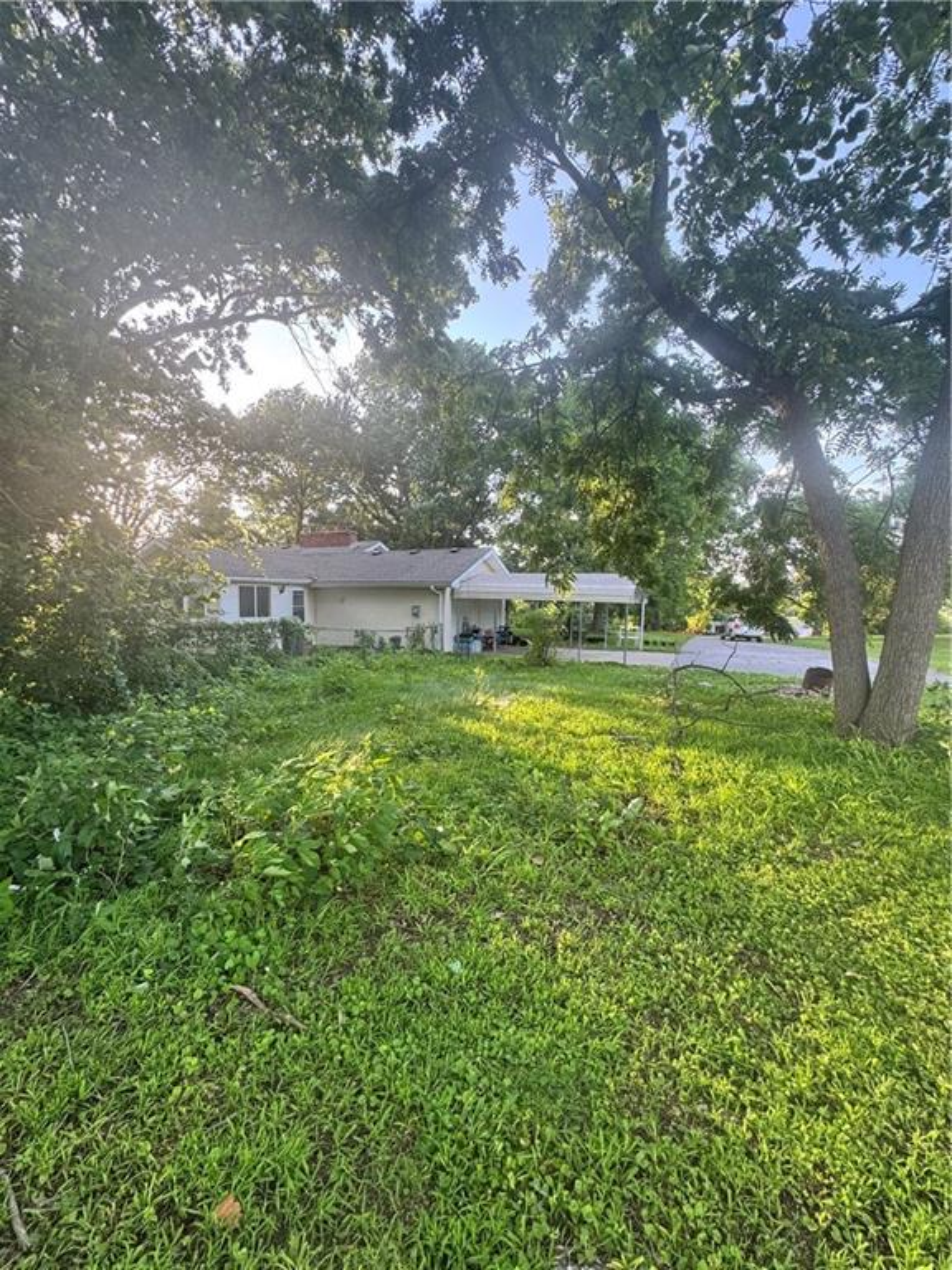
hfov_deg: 85.7
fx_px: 513
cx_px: 476
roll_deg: -0.1
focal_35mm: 14
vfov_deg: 102.1
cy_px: 635
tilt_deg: -5.2
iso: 50
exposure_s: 1/99
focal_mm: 2.22
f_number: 2.2
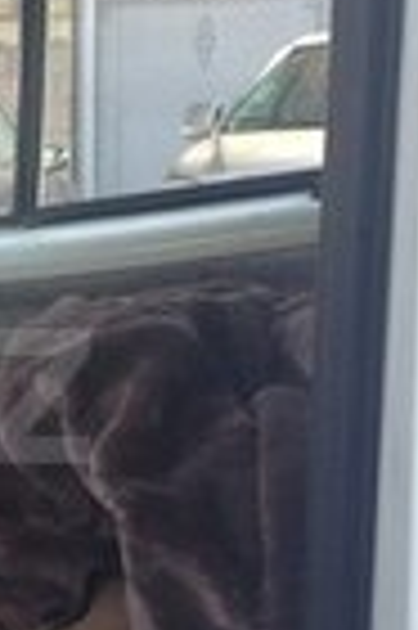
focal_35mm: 122
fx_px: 2130
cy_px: 396
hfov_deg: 10.5
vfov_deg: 16.8
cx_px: -369
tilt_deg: -8.9
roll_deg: +1.1
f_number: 2.4
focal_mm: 4.12
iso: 50
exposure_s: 1/144
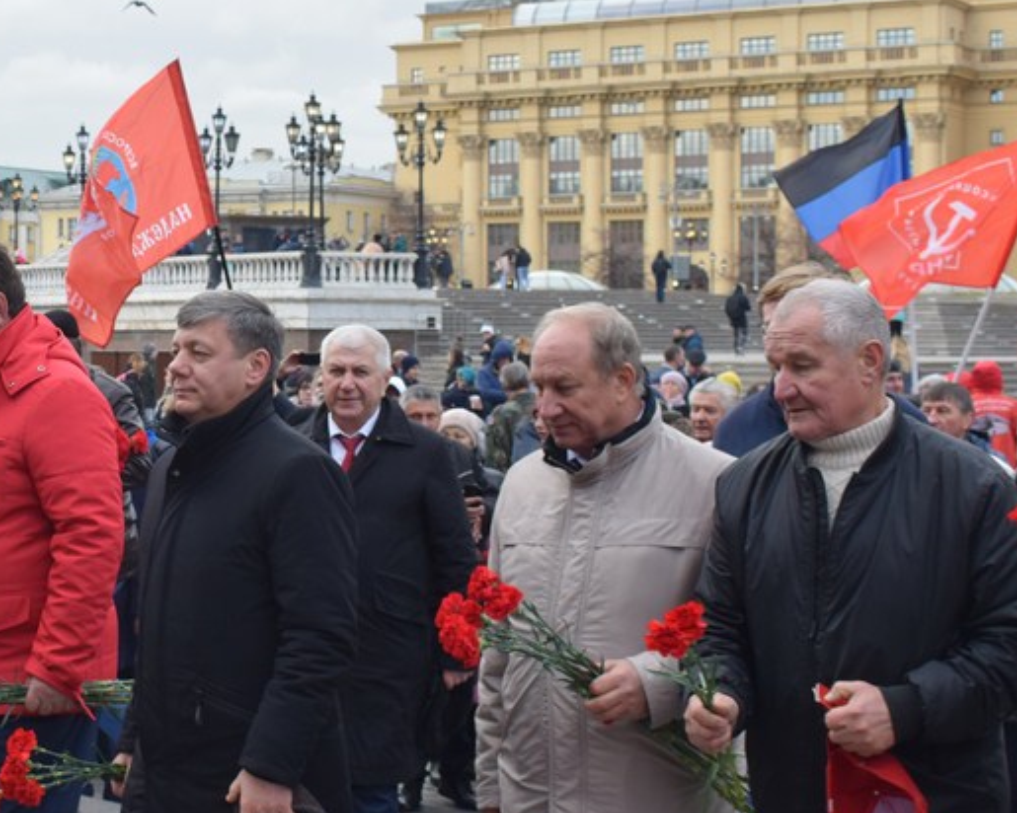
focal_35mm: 85
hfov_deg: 21.9
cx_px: 69
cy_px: 330
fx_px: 2560
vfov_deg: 18.0
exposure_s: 1/250
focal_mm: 27
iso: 400
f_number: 8
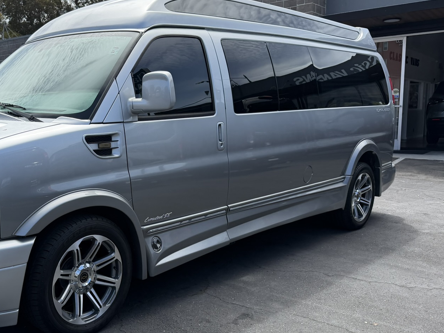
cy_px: 186
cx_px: 115
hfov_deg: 46.3
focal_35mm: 39
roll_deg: +1.5
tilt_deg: -7.7
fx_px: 500
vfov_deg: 36.8
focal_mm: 6.76
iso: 125
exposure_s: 1/3759
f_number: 1.78
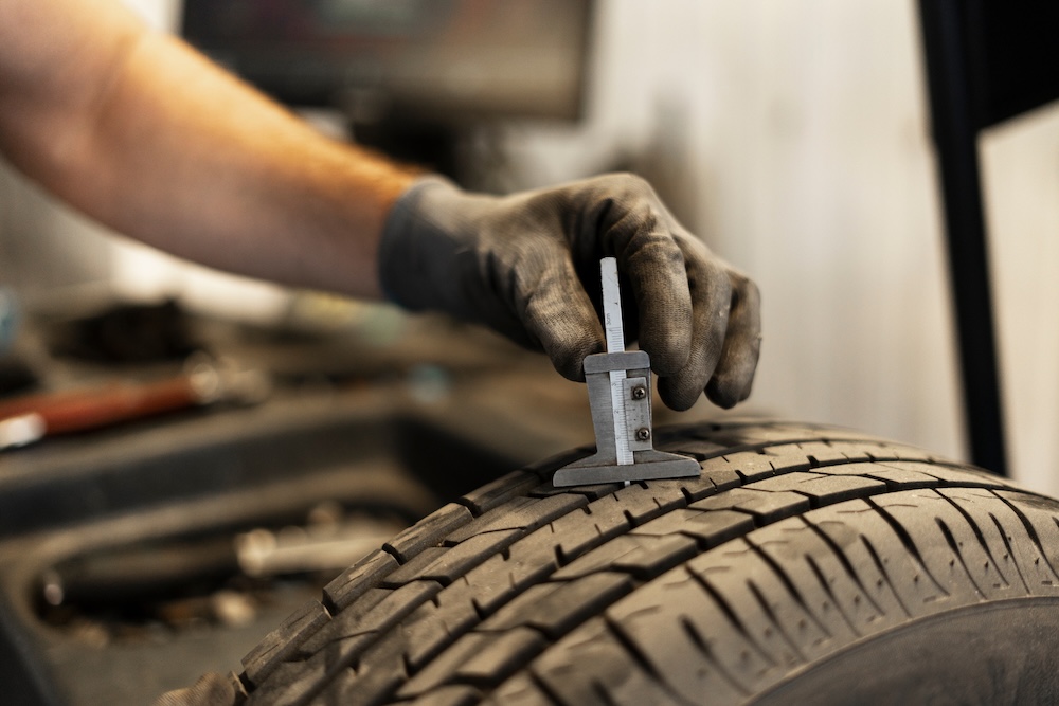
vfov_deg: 27.0
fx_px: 1471
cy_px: 353
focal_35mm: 50
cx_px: 530
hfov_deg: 39.6
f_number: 1.8
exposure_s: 1/400
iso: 500
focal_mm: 50
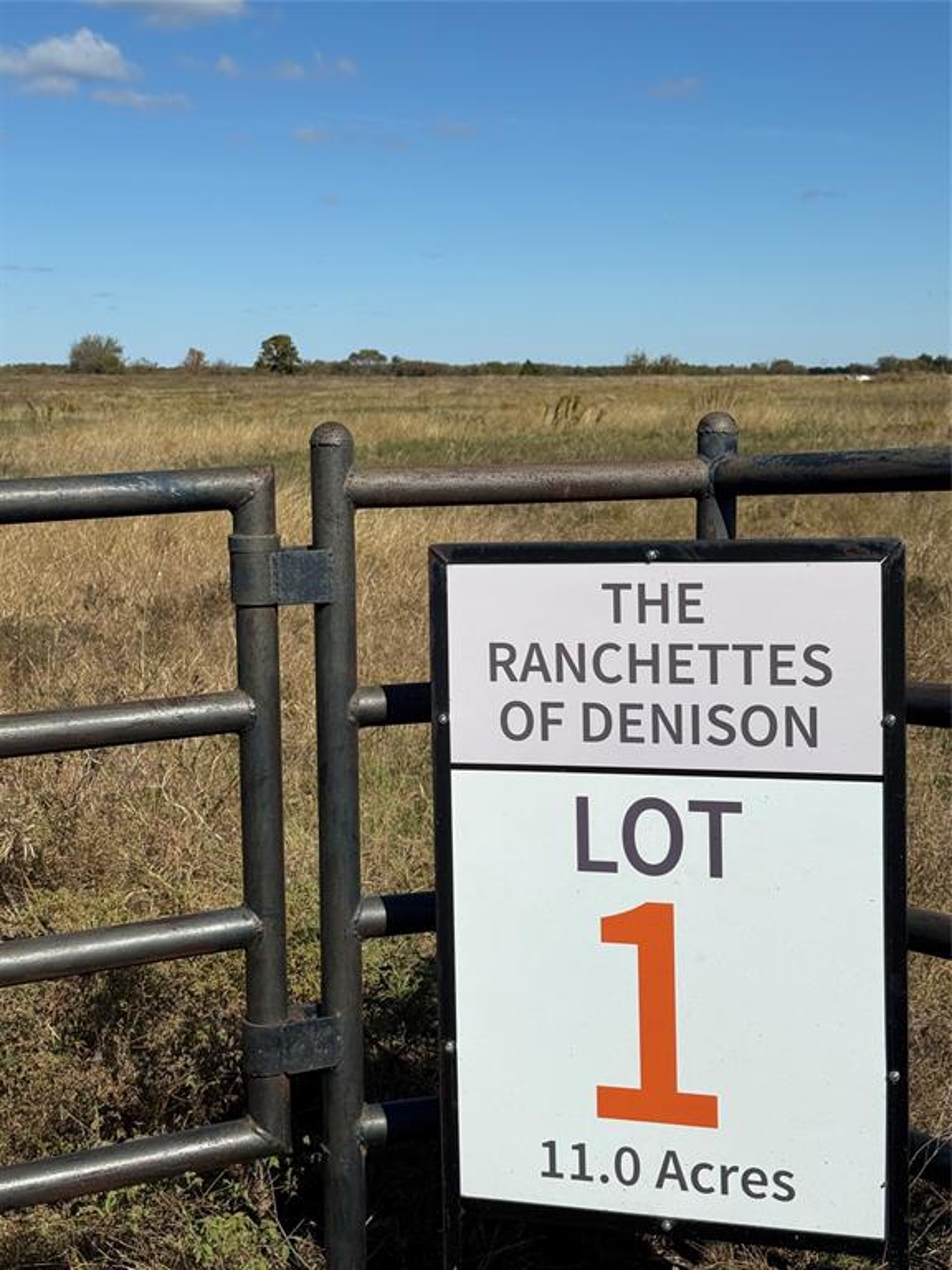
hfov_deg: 30.3
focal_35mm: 48
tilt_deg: -7.7
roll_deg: -1.0
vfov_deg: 39.7
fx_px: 1760
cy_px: 635
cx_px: 476
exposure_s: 1/11364
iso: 64
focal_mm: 6.76
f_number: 1.78
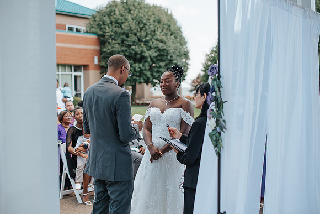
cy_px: 107
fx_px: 460
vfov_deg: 26.1
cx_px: 160
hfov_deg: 38.3
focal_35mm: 52
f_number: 2.5
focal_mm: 50
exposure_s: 1/1250
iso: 200
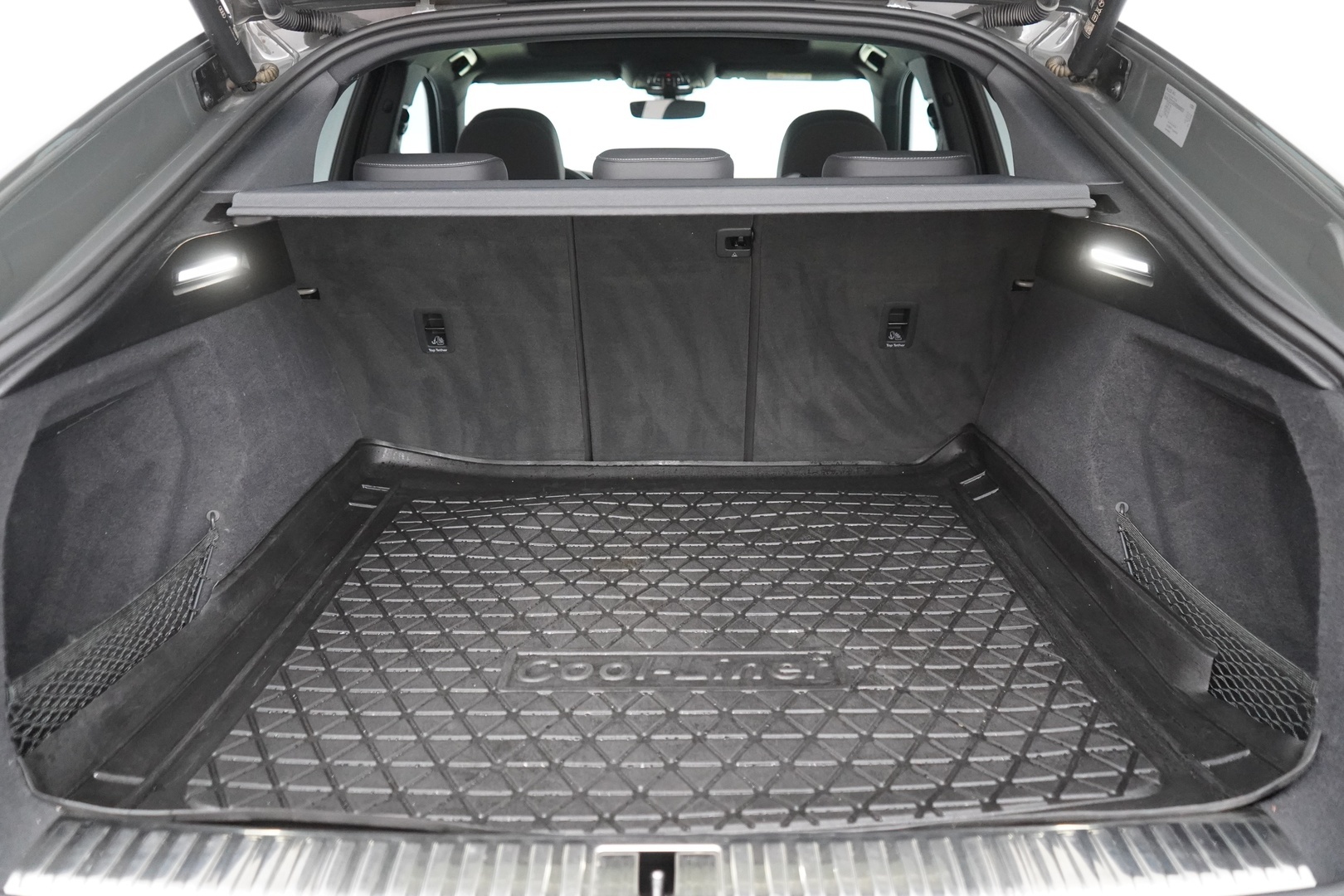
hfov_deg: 65.5
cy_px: 448
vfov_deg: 46.4
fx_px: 1045
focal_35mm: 28
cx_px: 672
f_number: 3.5
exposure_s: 1/60
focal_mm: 28
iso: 8000
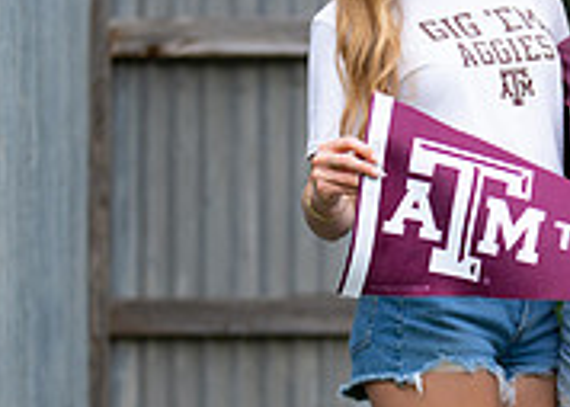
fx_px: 2816
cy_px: 362
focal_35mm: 174
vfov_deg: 8.2
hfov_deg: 11.4
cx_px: 615
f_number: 1.2
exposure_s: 1/640
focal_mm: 50
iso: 125
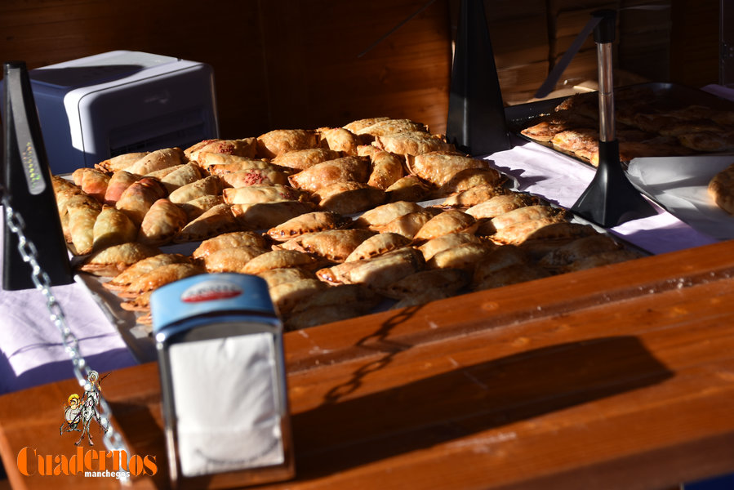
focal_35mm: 75
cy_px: 245
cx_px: 367
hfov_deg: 27.0
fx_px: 1530
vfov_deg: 18.2
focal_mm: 50
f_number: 5
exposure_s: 1/1000
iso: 160
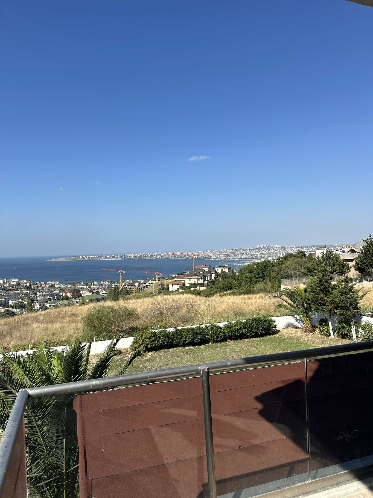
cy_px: 249
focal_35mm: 24
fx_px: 345
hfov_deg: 56.8
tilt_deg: +0.2
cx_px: 186
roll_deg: -0.6
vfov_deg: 71.6
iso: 80
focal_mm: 6.86
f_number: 1.78
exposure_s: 1/5000
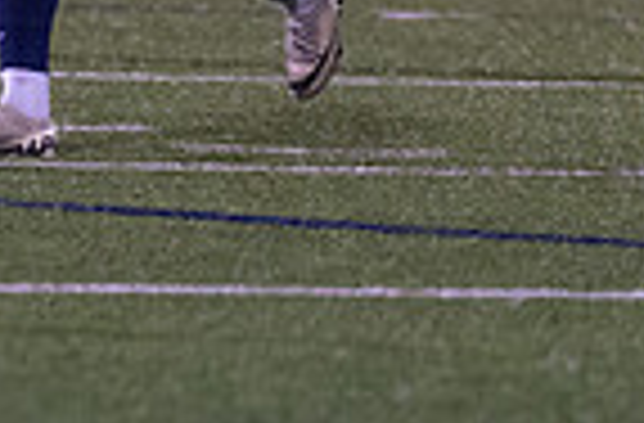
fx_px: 22246
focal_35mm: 1249
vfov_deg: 1.1
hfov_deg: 1.7
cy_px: -71
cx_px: 39
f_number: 2.8
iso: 2500
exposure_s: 1/1000
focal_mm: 200
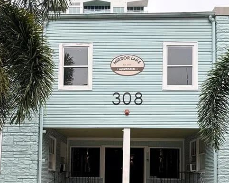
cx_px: 118
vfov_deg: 45.5
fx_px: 196
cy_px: 163
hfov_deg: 60.5
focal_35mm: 29
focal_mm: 2.22
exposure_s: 1/99
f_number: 2.2
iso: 50
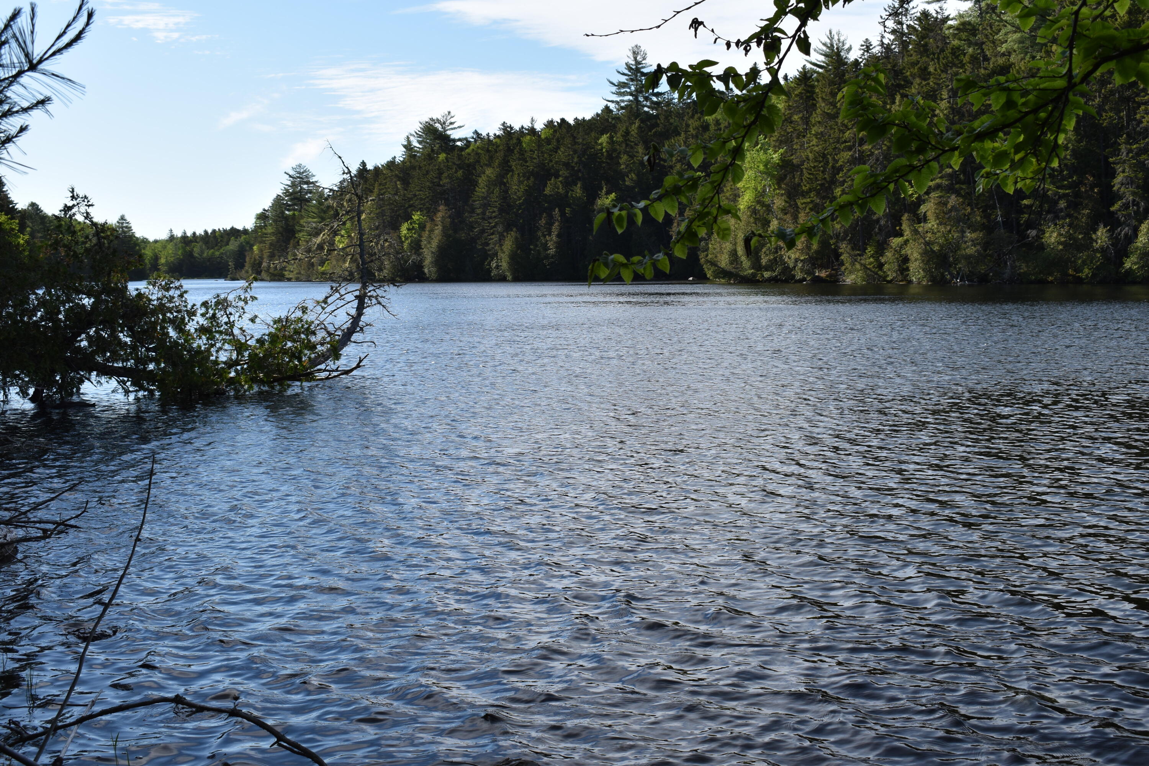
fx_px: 1388
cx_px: 574
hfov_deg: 45.0
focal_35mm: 44
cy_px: 383
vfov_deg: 30.8
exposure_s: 1/250
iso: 100
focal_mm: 29
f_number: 8
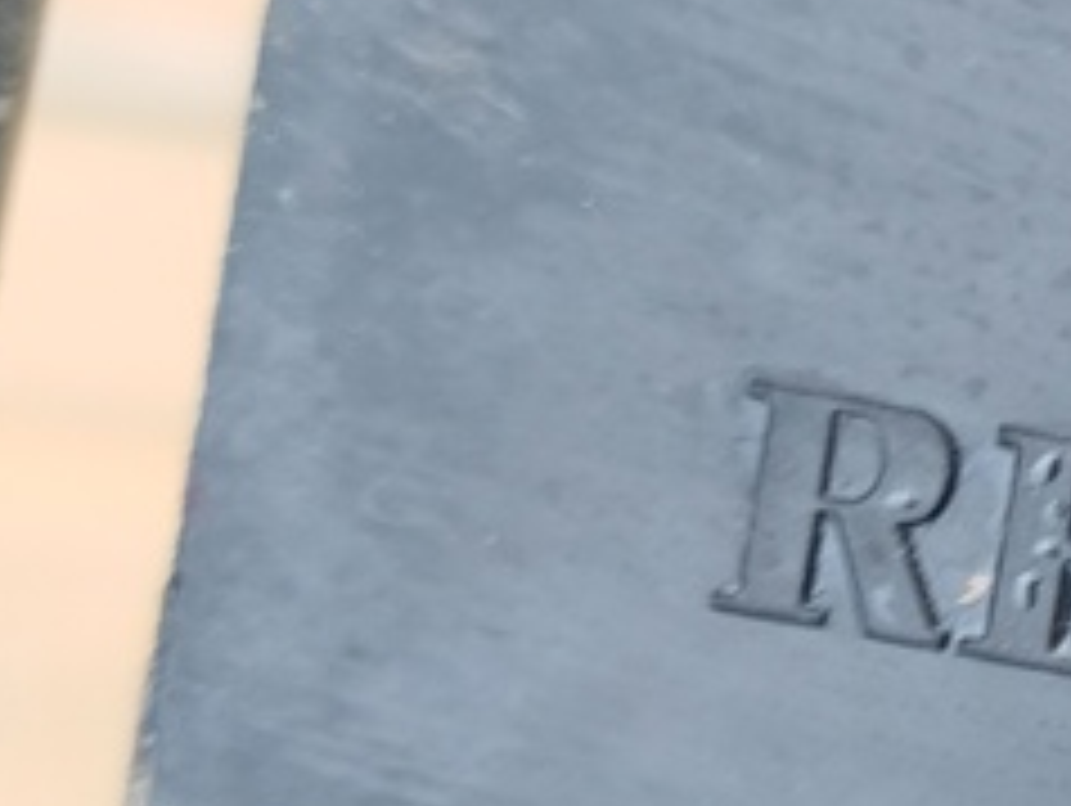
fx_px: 3995
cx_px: 1336
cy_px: 576
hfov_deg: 14.7
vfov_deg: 11.5
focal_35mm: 129
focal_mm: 5.31
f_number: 1.7
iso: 160
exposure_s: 1/33
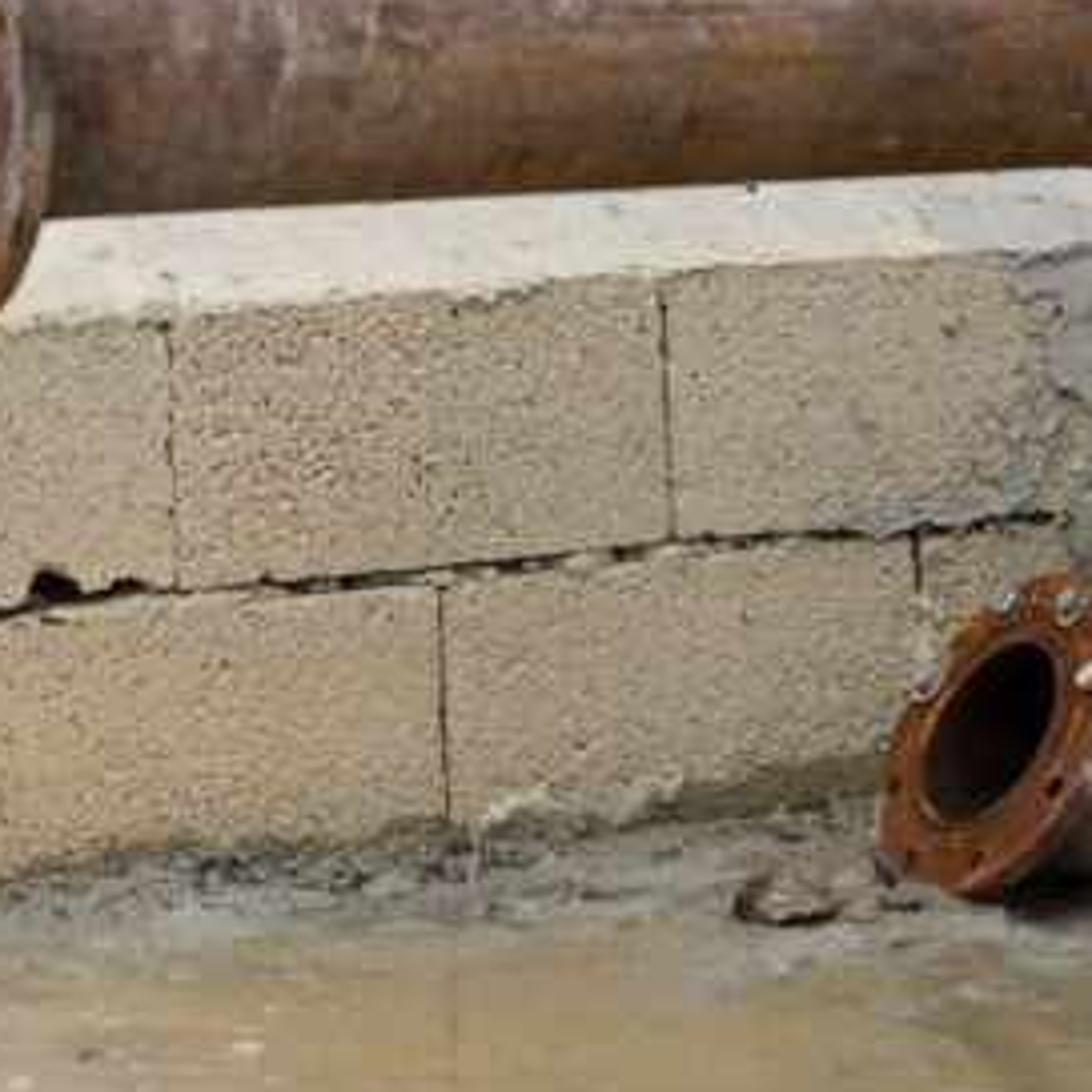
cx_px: -795
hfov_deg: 12.4
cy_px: -520
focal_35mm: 130
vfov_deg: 12.8
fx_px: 4640
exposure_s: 1/2500
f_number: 2.8
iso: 500
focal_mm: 32.5
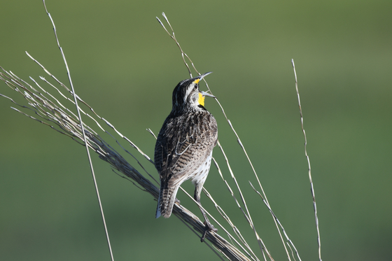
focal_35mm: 900
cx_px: 196
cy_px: 130
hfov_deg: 2.3
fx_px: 9797
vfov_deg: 1.5
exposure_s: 1/1000
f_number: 6.3
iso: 250
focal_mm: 600
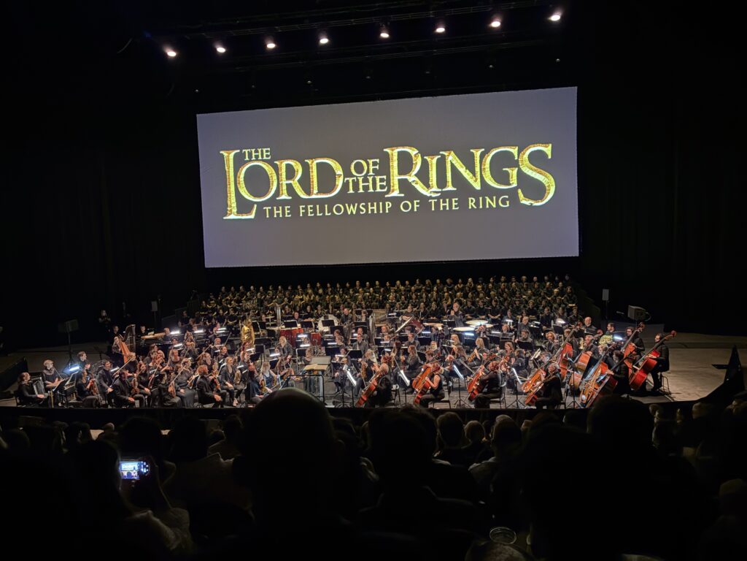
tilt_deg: -4.9
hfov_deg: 67.3
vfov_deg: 53.1
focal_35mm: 26
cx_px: 374
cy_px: 280
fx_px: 561
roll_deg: +2.8
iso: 640
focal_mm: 5.96
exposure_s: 1/15
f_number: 1.6
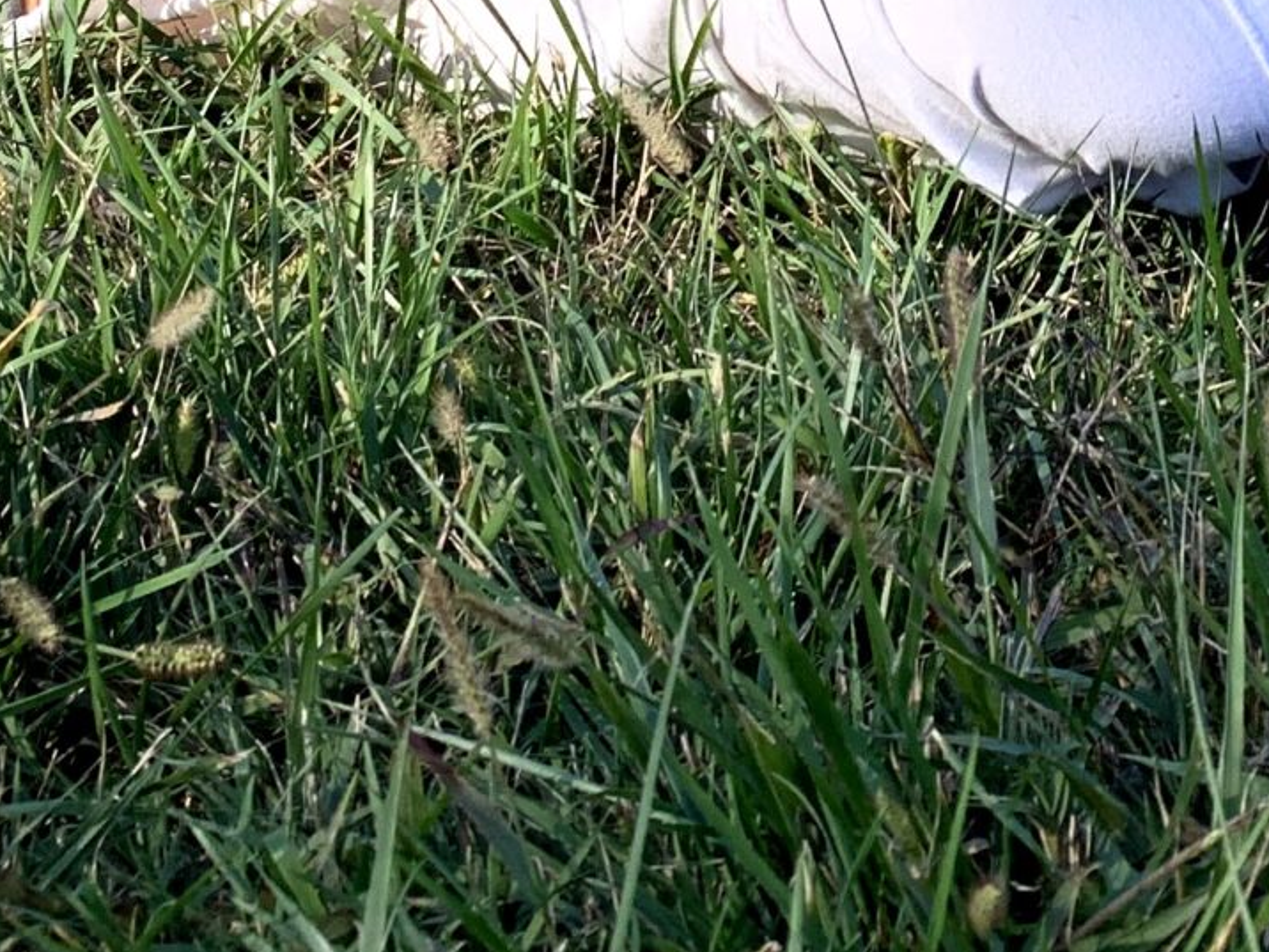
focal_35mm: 93
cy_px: -567
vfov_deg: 14.6
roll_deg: +0.6
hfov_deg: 20.8
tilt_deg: -10.4
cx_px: 1070
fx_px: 3409
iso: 25
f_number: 1.8
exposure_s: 1/1190
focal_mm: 4.25
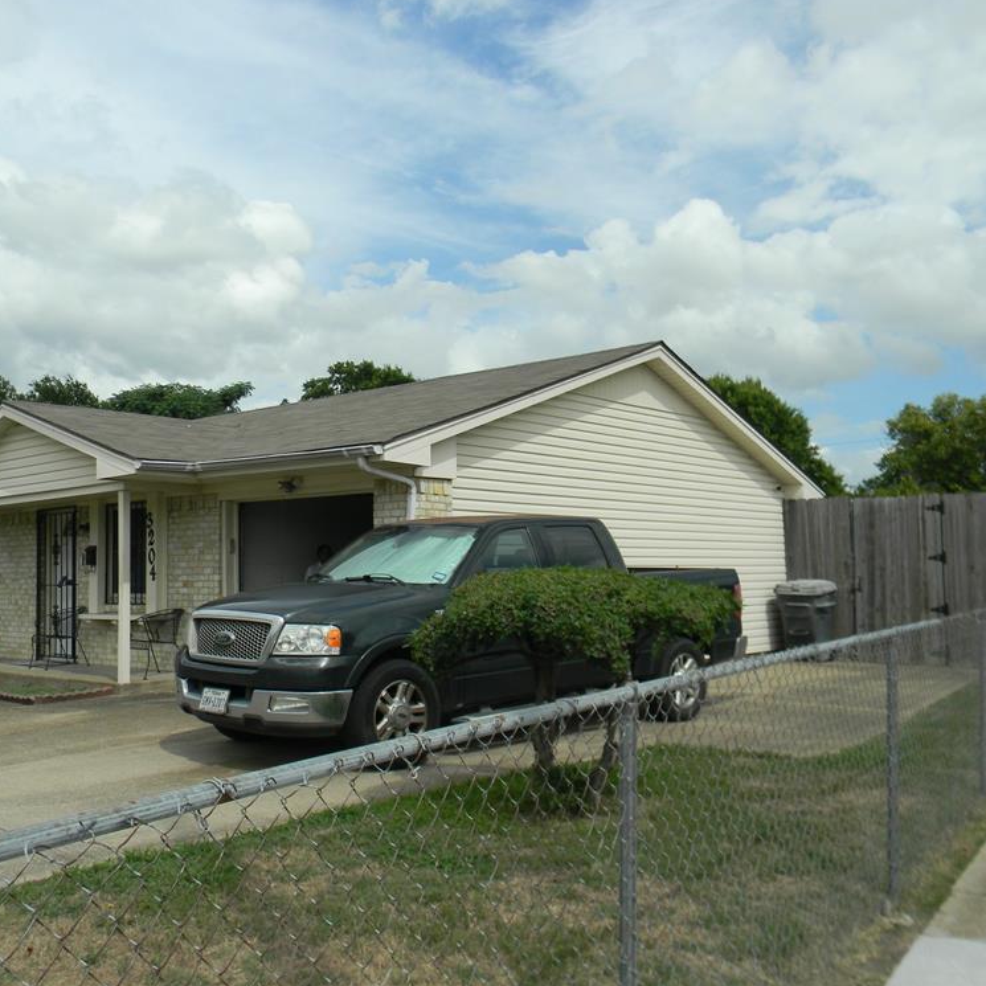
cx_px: 393
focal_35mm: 34
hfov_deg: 48.2
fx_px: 1096
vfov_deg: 48.4
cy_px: 480
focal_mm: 5
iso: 80
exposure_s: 1/362
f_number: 7
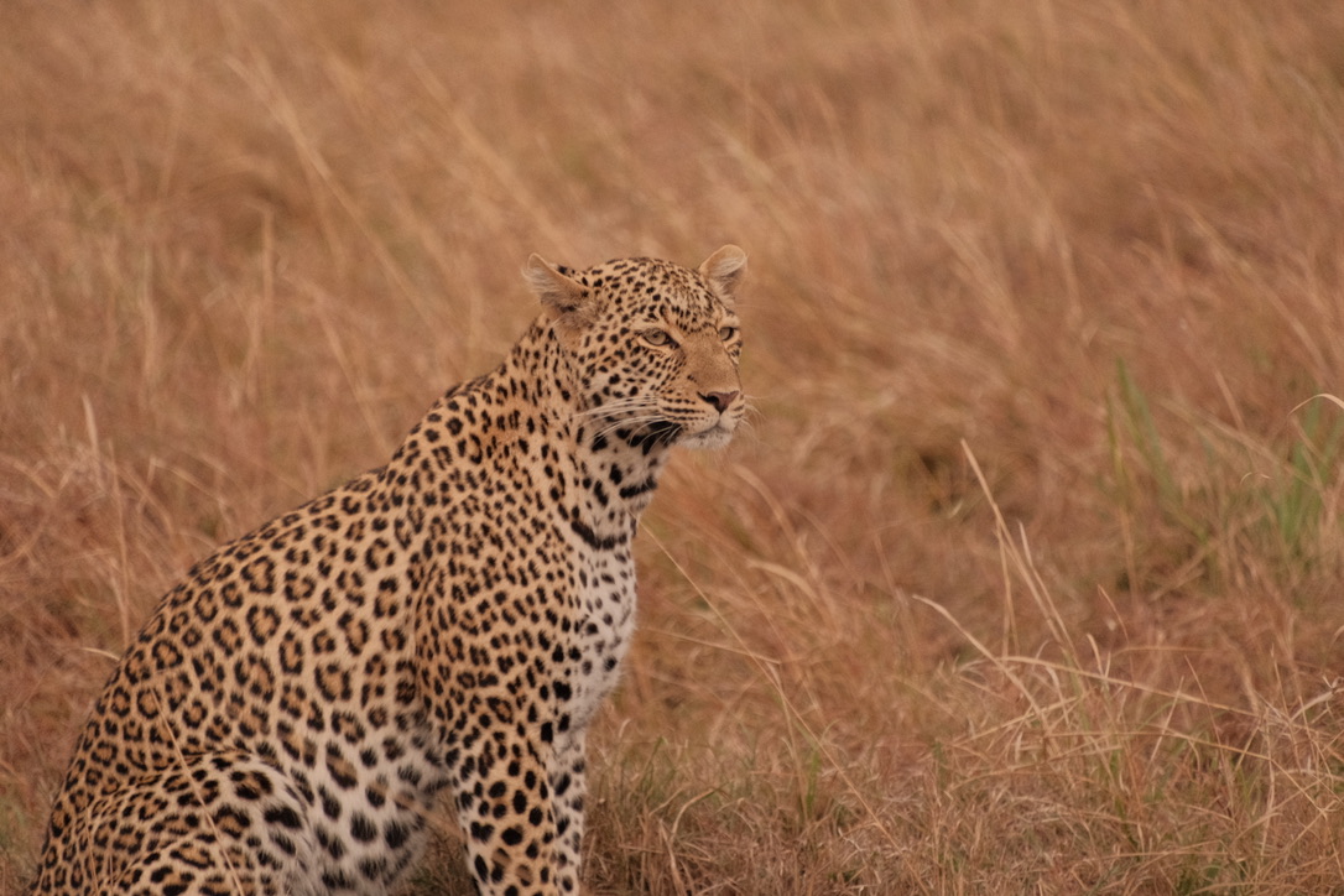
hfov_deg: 4.6
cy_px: 448
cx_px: 672
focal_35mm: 450
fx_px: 16799
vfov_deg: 3.1
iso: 3200
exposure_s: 1/450
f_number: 6.3
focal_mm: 300
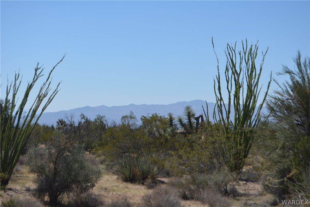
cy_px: 104
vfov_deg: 16.6
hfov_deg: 24.6
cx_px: 155
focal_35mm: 82
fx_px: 711
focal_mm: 55
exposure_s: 1/2000
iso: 400
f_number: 7.1
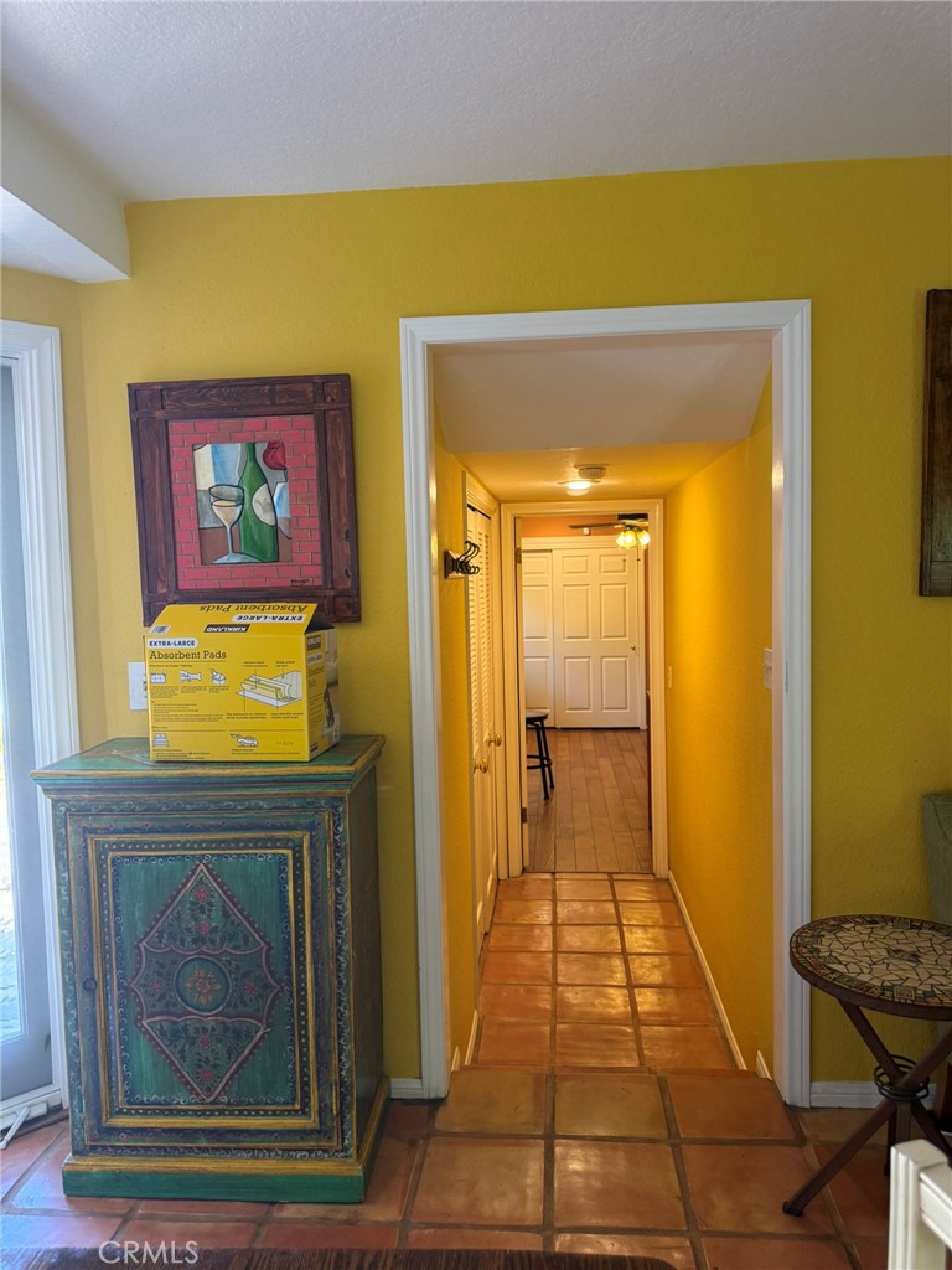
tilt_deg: -0.9
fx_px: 880
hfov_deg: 56.8
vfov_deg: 71.6
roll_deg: -0.6
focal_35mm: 24
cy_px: 635
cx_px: 476
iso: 200
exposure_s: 1/81
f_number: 1.78
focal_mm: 6.76
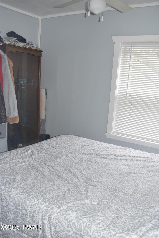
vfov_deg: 57.2
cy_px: 119
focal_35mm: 33
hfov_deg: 40.0
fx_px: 219
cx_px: 80
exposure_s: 1/125
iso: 720
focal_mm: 22
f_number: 5.6
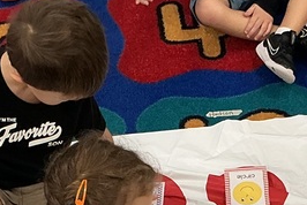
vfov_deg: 11.2
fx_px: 990
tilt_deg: -54.6
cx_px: 216
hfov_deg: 17.6
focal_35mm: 116
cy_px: 344
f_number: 1.8
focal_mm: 3
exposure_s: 1/60
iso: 40
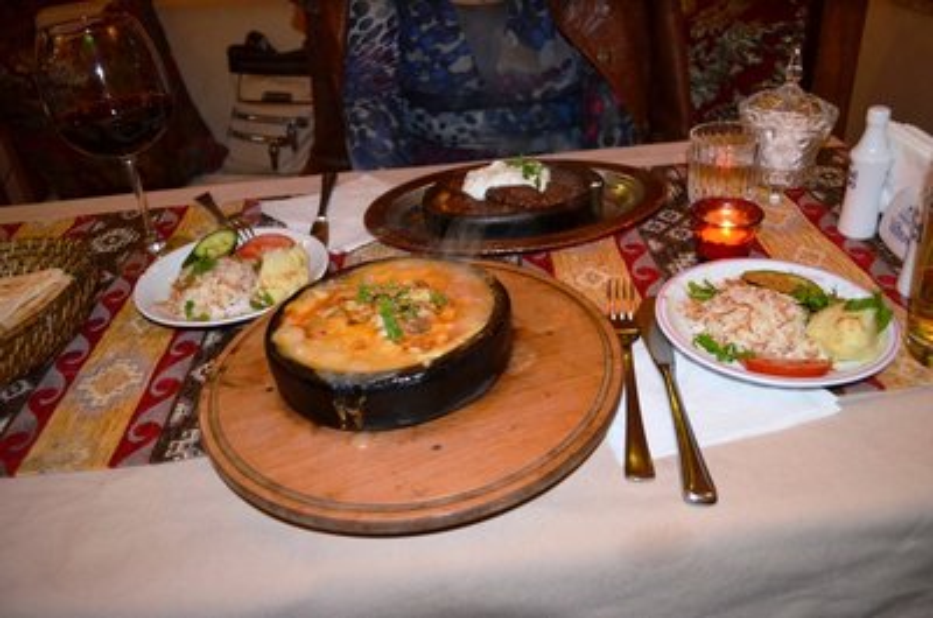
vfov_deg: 47.7
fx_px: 698
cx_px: 466
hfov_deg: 67.5
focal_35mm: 27
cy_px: 309
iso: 1600
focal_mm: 18
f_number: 3.5
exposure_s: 1/60
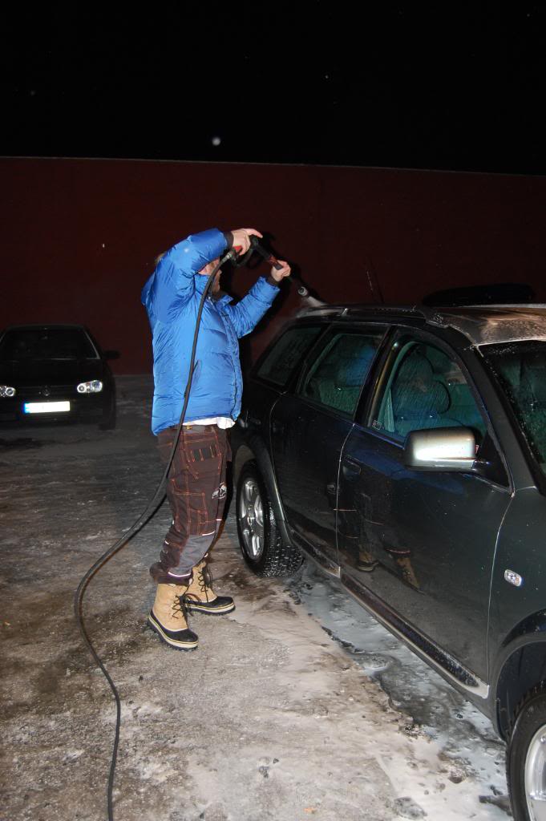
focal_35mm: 33
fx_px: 752
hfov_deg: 39.9
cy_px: 410
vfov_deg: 57.3
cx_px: 273
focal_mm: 22
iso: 400
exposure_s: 1/60
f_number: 3.8
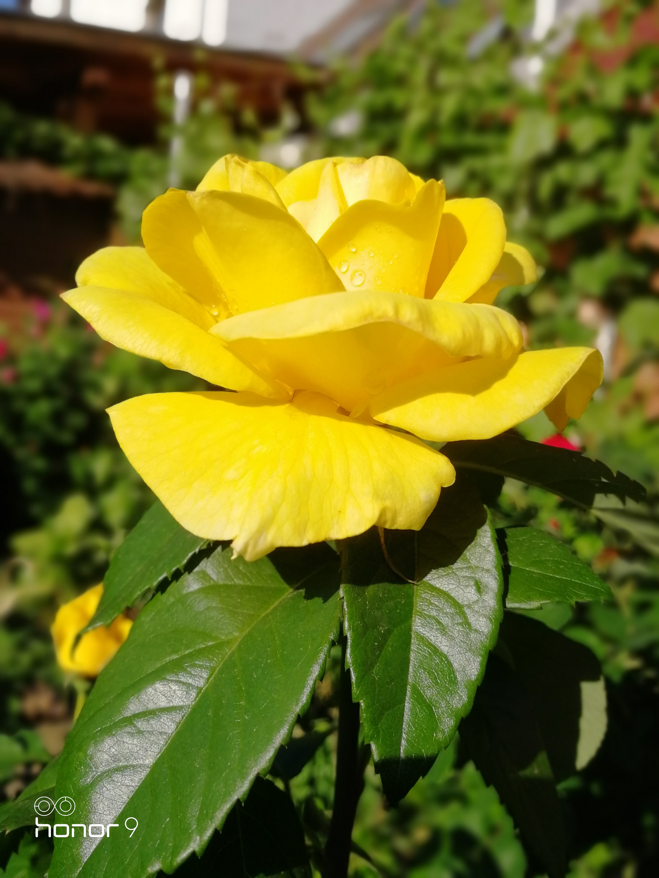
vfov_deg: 65.3
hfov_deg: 51.4
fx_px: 685
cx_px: 330
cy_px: 439
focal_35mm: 27
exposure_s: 1/1453
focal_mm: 3.95
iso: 50
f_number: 4
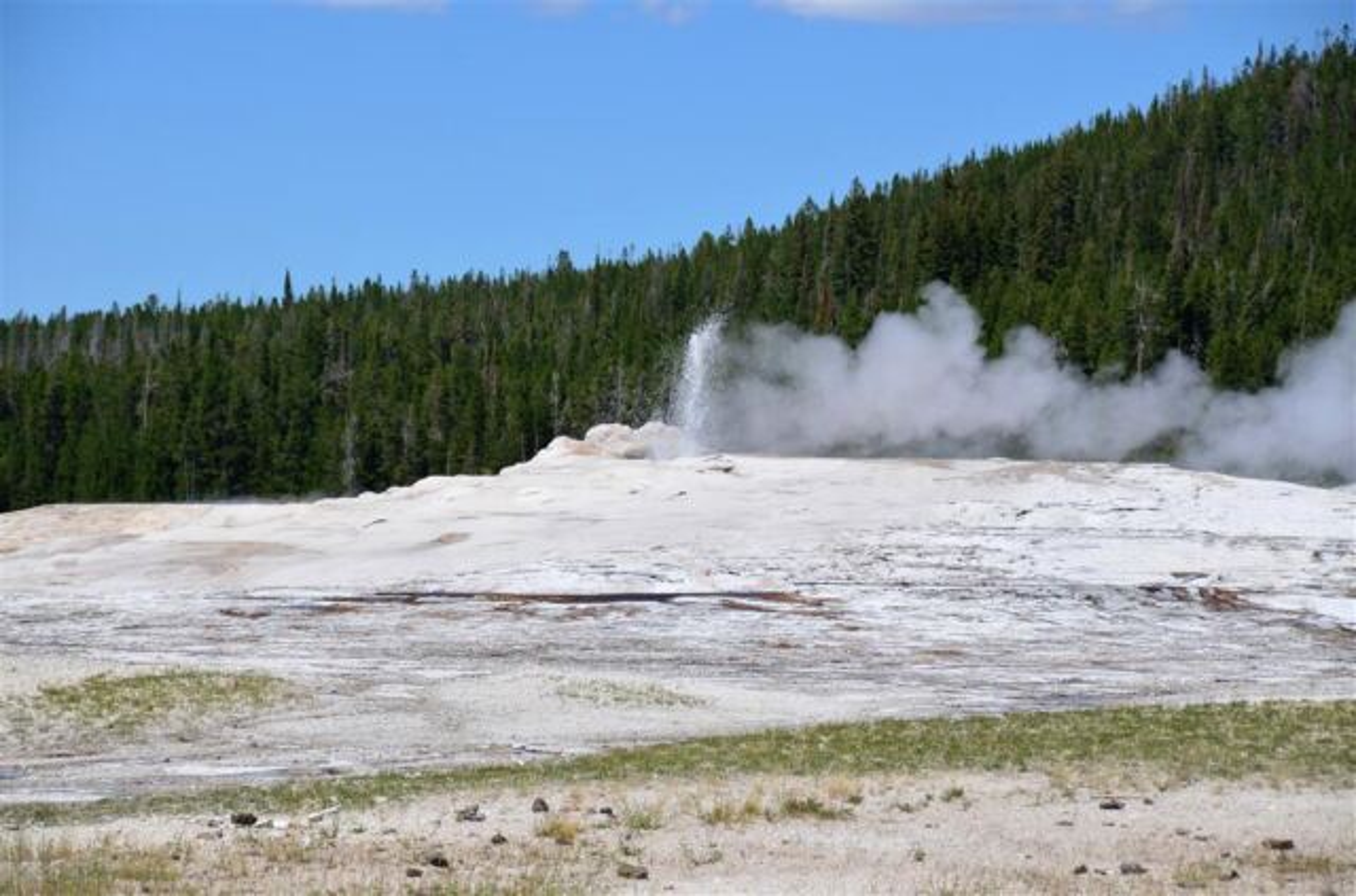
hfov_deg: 13.1
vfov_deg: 8.7
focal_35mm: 158
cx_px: 678
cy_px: 448
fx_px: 5916
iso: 200
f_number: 8
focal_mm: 105
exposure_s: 1/1000
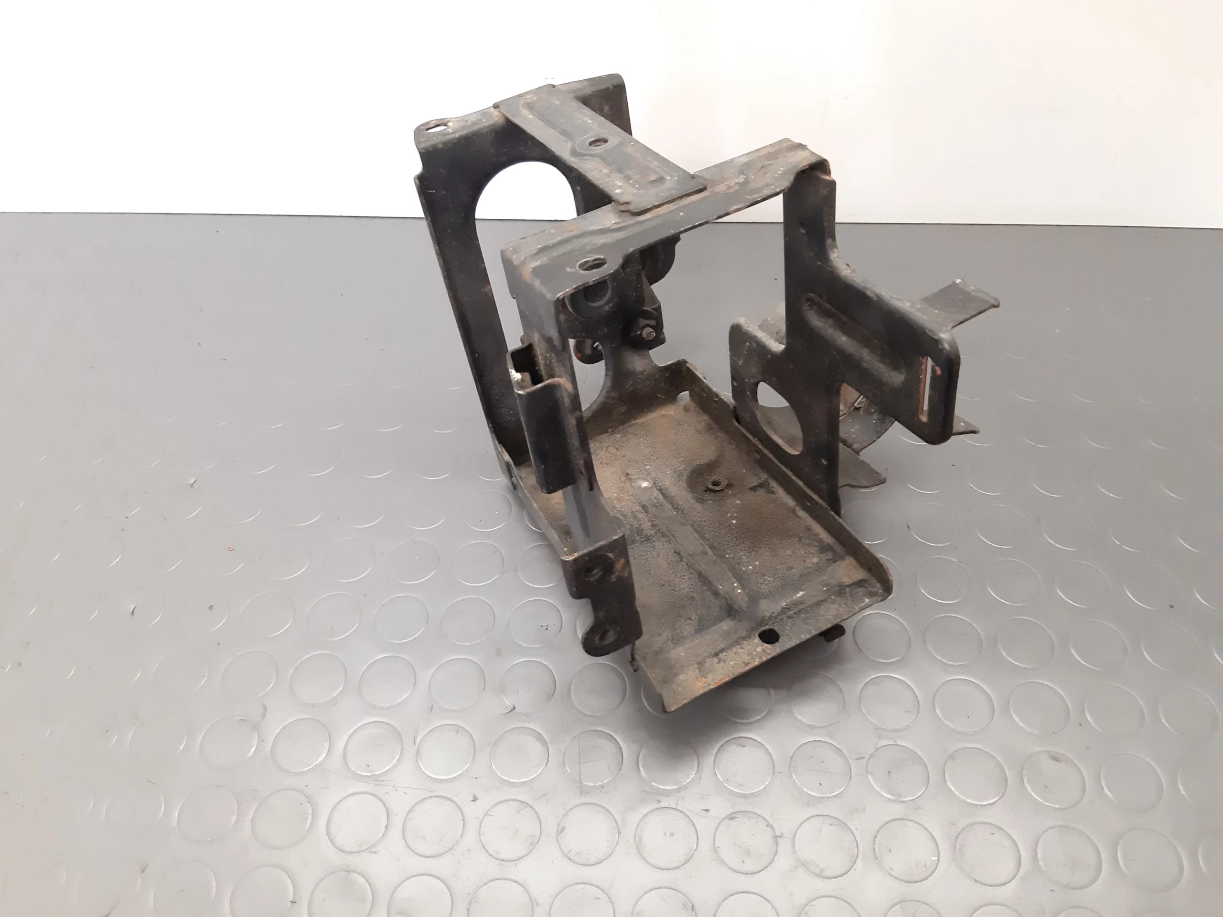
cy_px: 458
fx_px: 954
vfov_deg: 51.4
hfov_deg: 65.3
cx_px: 612
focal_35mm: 27
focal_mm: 3.93
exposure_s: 1/33
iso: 400
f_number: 1.7
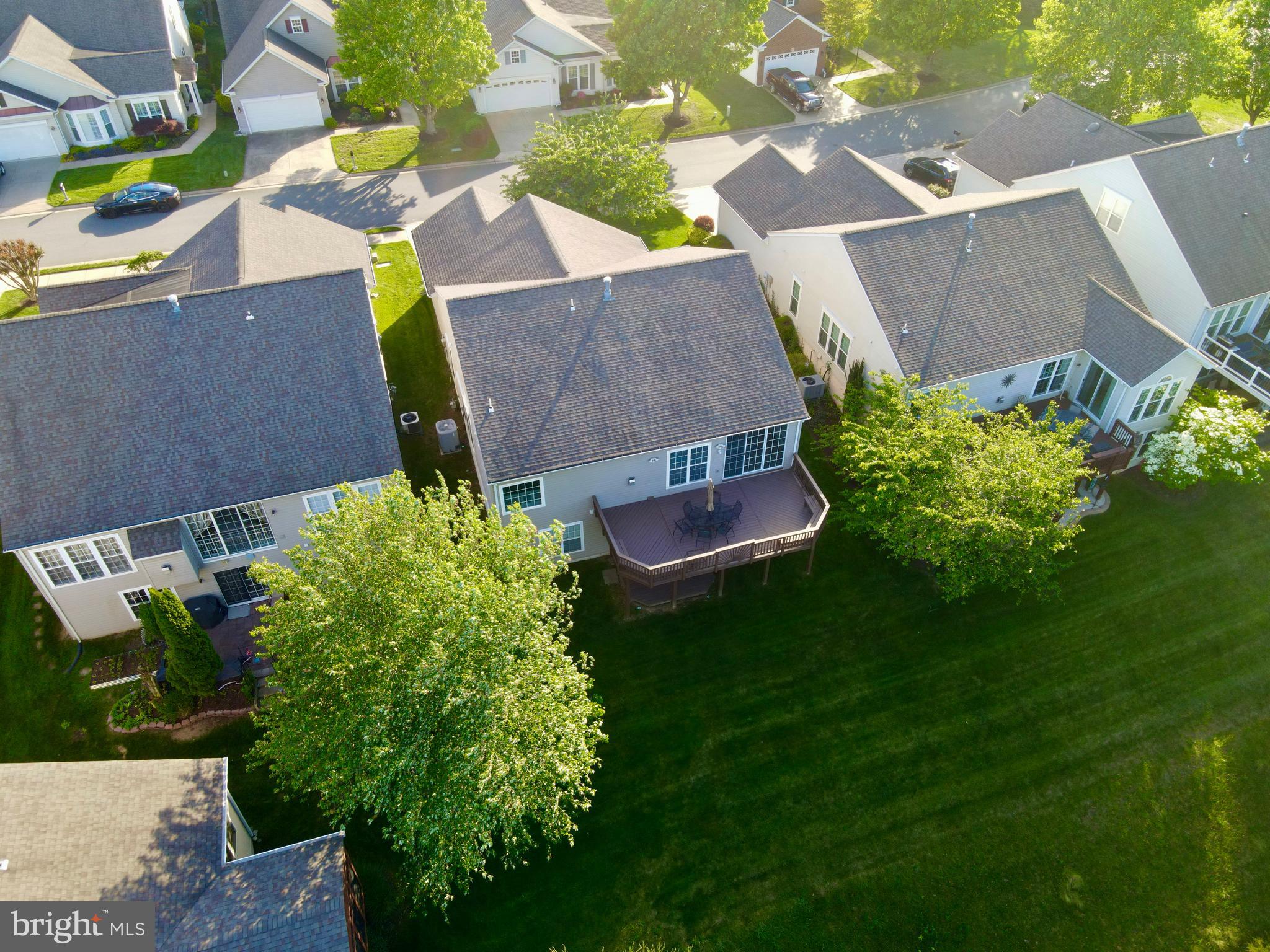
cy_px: 476
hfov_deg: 71.6
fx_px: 881
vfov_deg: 56.8
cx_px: 635
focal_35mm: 24
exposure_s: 1/100
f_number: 2.8
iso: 100
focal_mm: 4.5
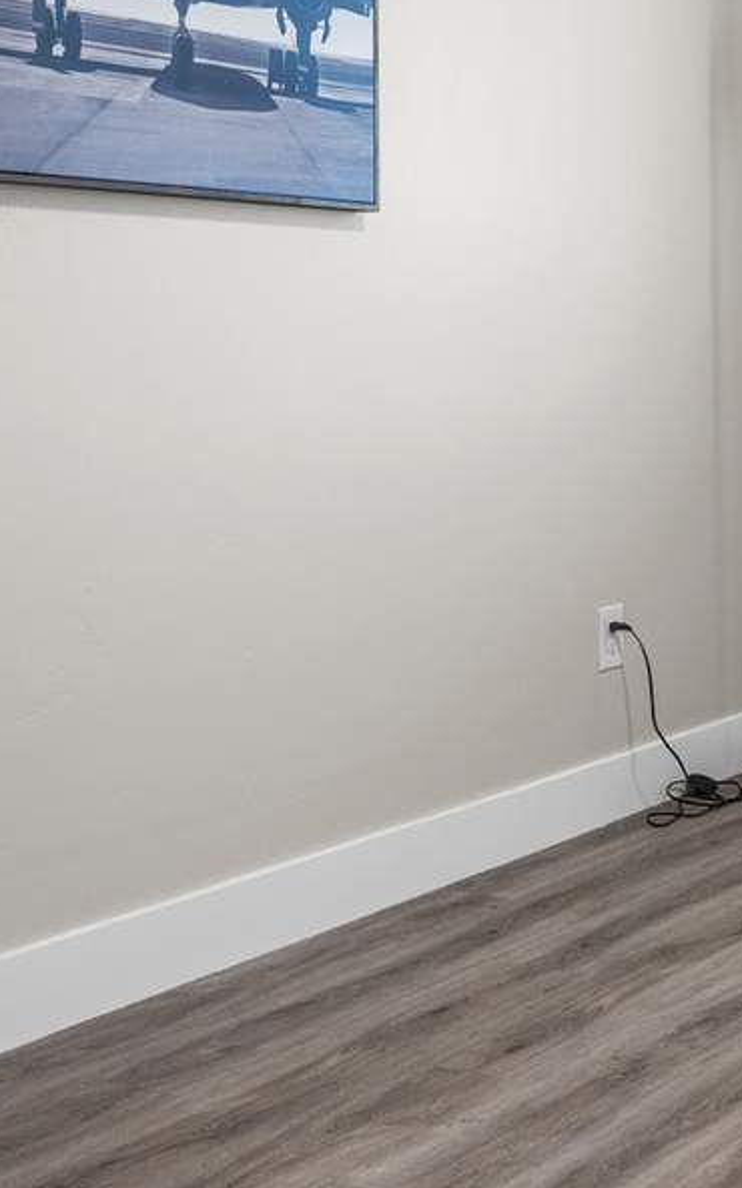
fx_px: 1941
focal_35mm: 60
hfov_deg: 19.8
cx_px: 979
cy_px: 396
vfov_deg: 33.7
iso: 500
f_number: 8
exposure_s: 1.6
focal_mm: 17
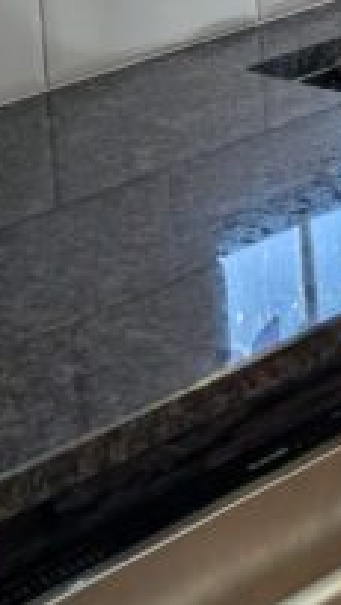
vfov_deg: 15.4
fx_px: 2102
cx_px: 810
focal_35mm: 131
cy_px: -222
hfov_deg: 8.5
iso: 28
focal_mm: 6.9
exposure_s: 1/1527
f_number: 1.68
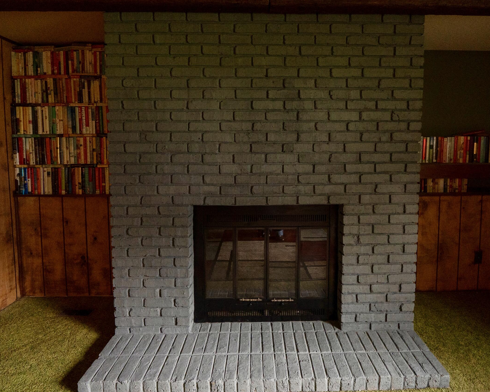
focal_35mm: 20
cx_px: 268
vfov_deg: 67.8
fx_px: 290
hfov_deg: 80.2
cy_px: 172
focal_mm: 10
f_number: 4
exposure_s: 1/80
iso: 1000
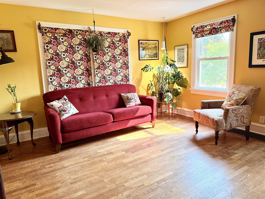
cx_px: 132
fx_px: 184
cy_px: 100
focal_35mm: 24
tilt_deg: -8.9
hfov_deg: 71.6
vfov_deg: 56.8
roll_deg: +2.0
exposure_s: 1/165
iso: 200
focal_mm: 6.76
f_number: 1.78
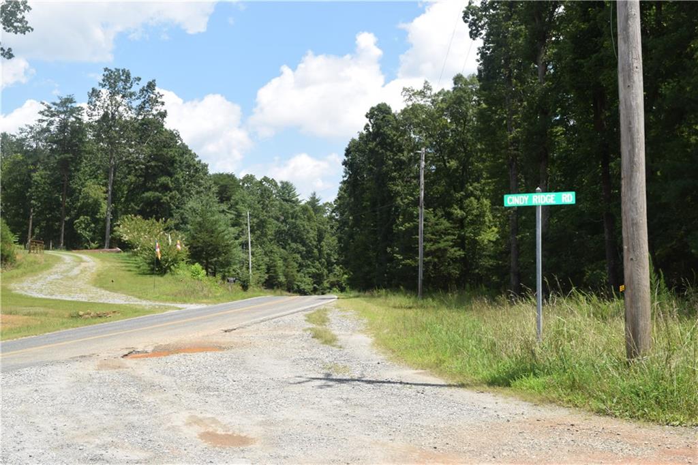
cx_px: 349
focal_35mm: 44
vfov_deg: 30.8
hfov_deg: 45.0
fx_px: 843
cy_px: 232
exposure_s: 1/200
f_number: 9
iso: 100
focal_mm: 29
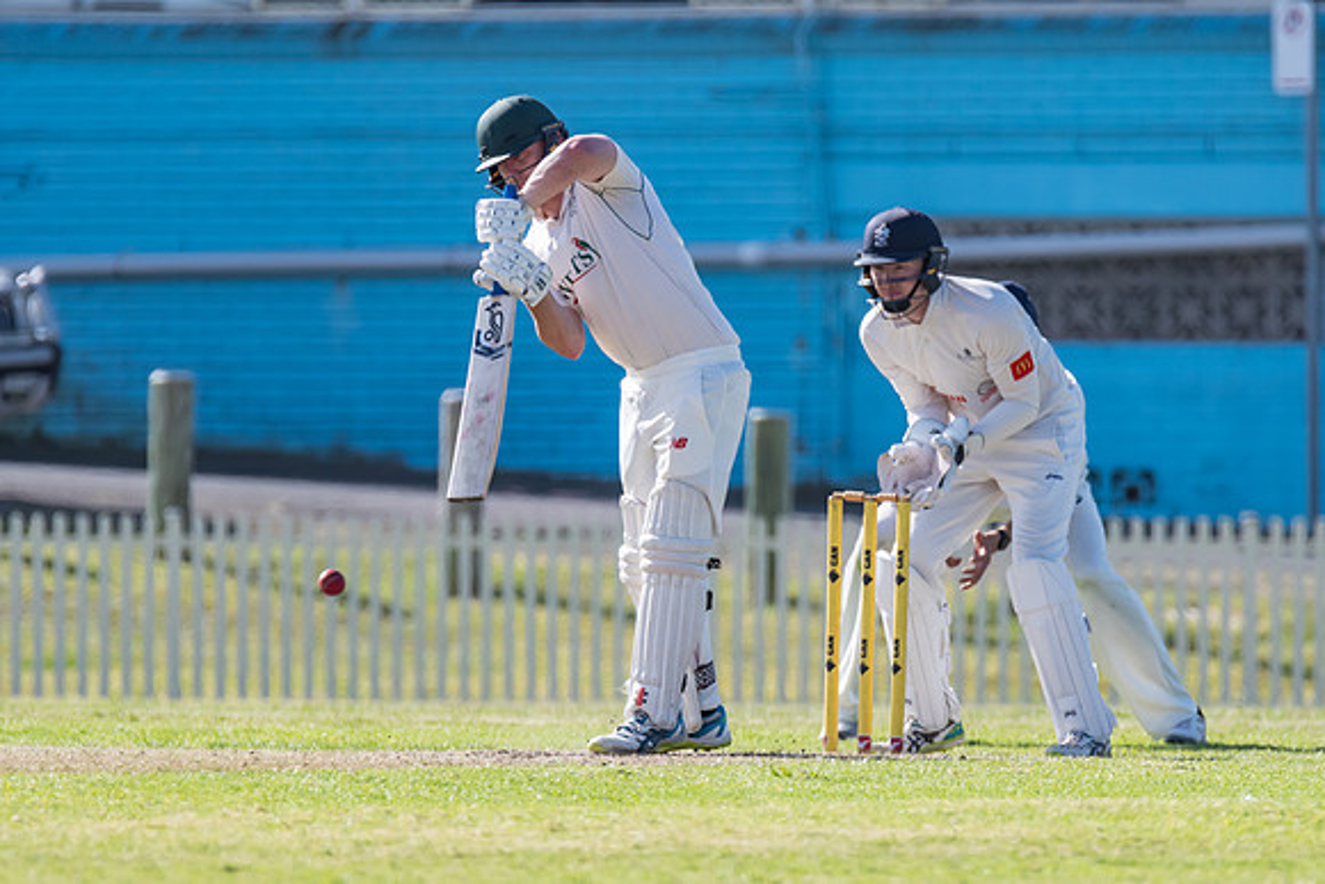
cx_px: 662
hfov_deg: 2.3
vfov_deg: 1.5
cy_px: 442
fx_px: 33131
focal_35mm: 900
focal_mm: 600
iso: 640
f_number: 7.1
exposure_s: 1/1600
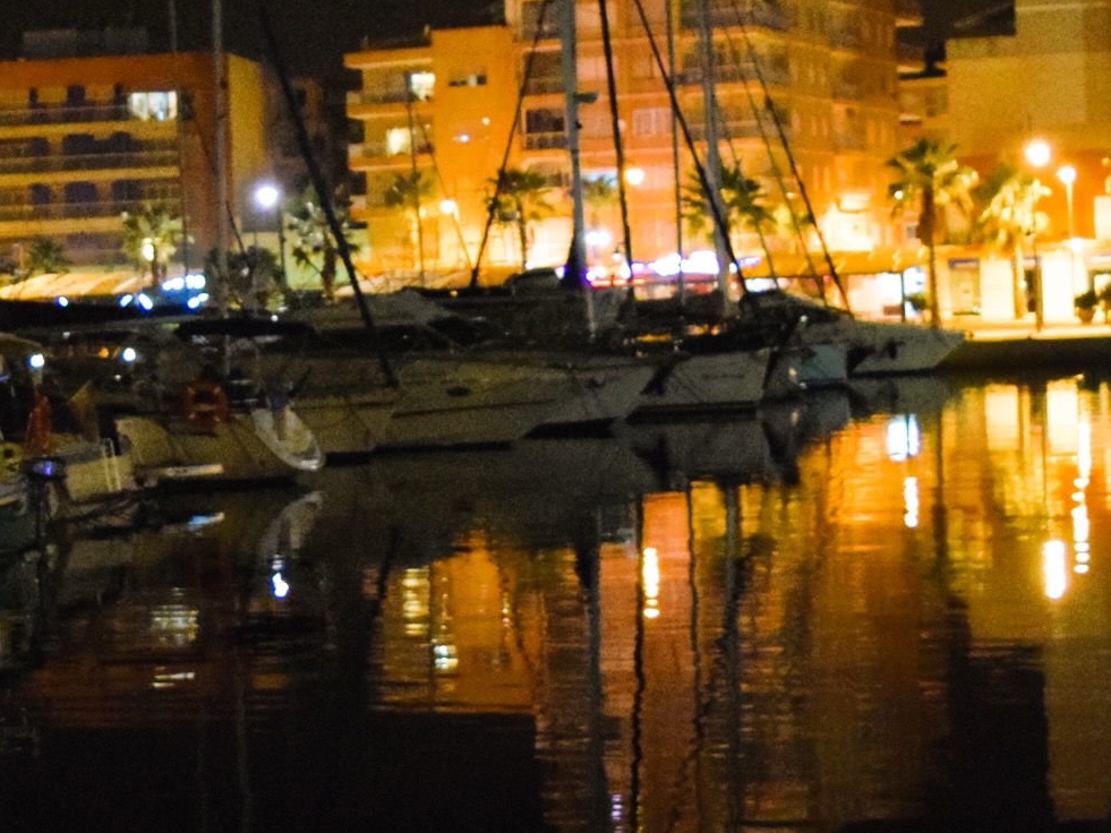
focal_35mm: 47
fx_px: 1509
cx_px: 467
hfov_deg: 40.3
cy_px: 334
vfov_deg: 30.8
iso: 6400
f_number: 3.8
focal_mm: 20
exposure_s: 1/30
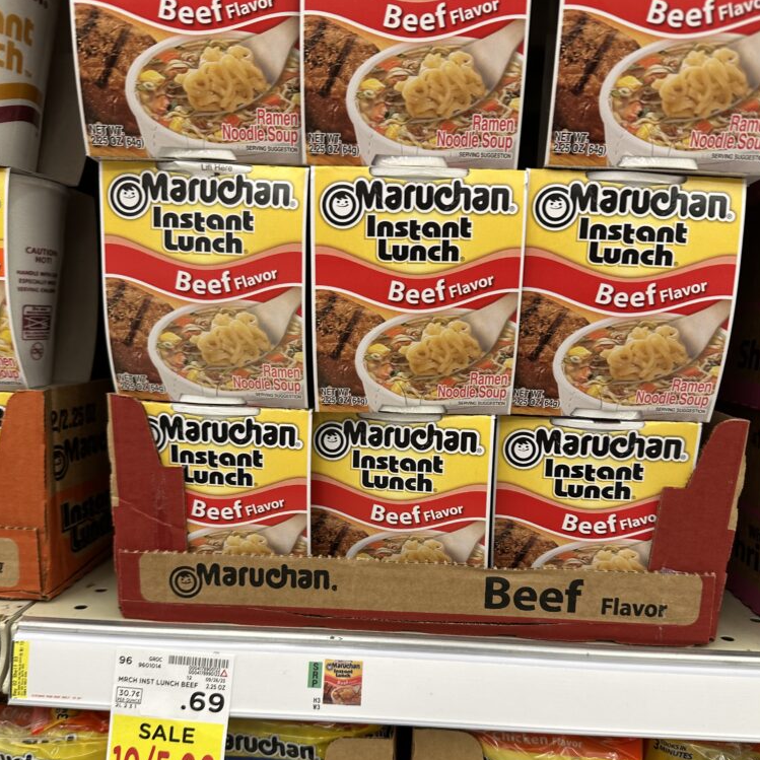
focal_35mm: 29
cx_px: 385
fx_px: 720
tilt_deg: -11.7
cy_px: 465
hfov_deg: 55.6
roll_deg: -1.0
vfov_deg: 55.1
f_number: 1.78
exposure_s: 1/62
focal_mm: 6.86
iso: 125
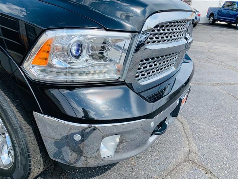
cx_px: 119
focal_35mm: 26
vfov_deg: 53.1
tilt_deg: -27.0
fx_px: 179
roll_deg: +0.6
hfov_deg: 67.3
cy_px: 90
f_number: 1.8
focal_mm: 4.25
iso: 25
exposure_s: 1/1490
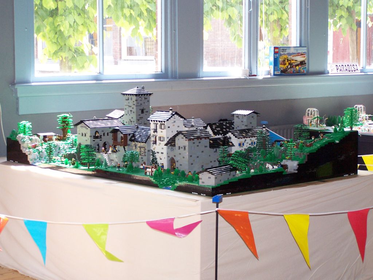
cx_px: 186
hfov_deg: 23.8
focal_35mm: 82
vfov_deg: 18.0
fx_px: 884
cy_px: 140
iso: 140
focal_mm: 13.7
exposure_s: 1/125
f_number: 3.2
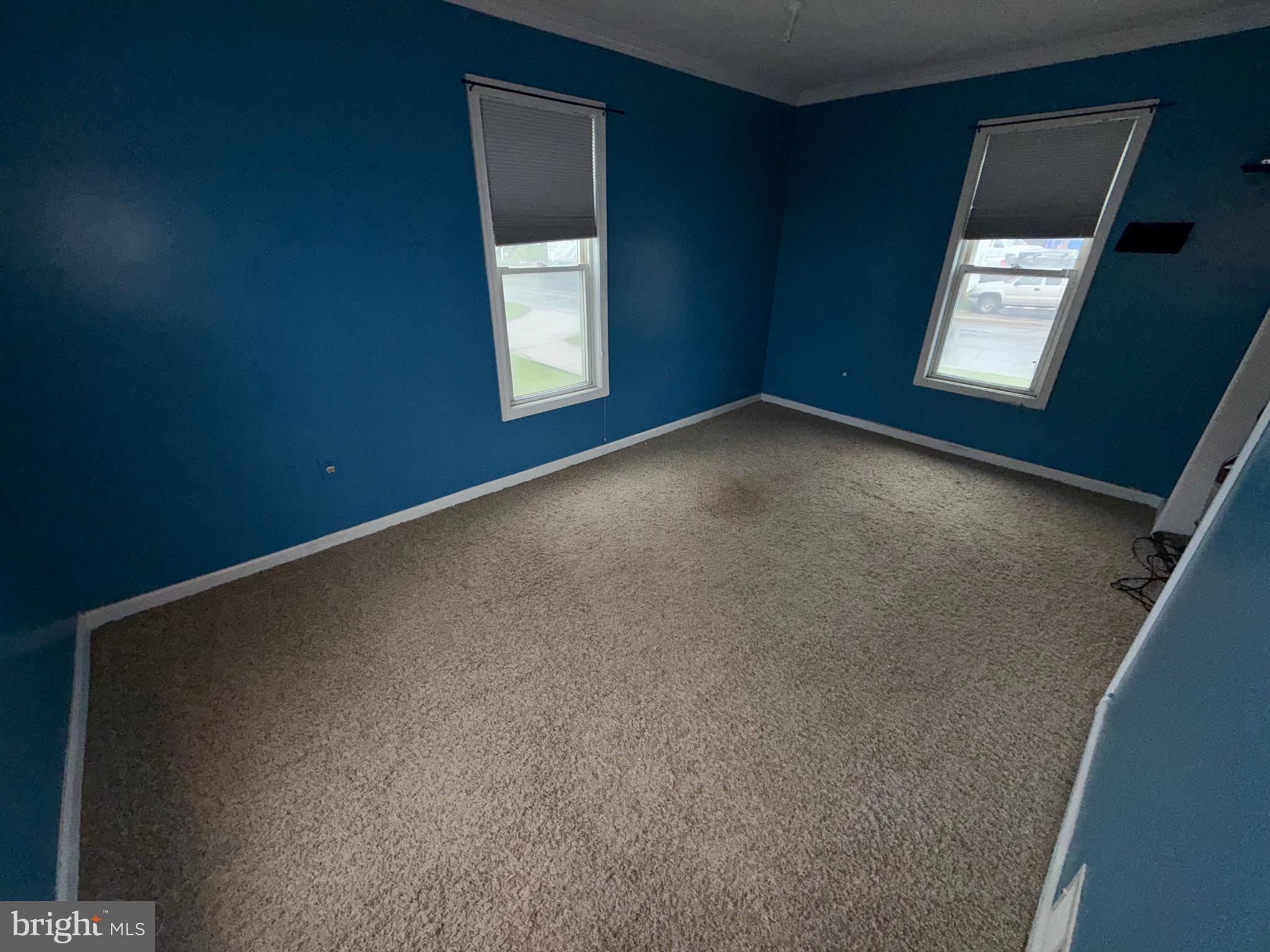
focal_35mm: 14
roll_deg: -1.0
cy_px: 476
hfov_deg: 102.1
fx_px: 514
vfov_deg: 85.7
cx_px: 635
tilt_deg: -26.0
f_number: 2.2
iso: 80
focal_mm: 2.22
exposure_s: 1/60
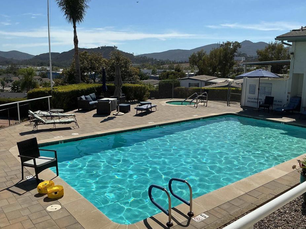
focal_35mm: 32
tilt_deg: -10.7
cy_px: 118
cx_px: 159
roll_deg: +0.1
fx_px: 283
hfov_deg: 56.8
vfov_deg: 44.2
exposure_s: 1/4405
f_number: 1.8
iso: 25
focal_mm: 3
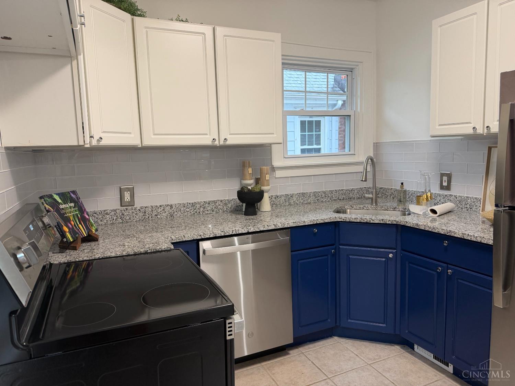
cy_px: 193
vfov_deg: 56.8
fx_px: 357
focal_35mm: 24
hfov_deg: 71.6
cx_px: 258
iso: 200
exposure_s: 1/60
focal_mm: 6.76
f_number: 1.78
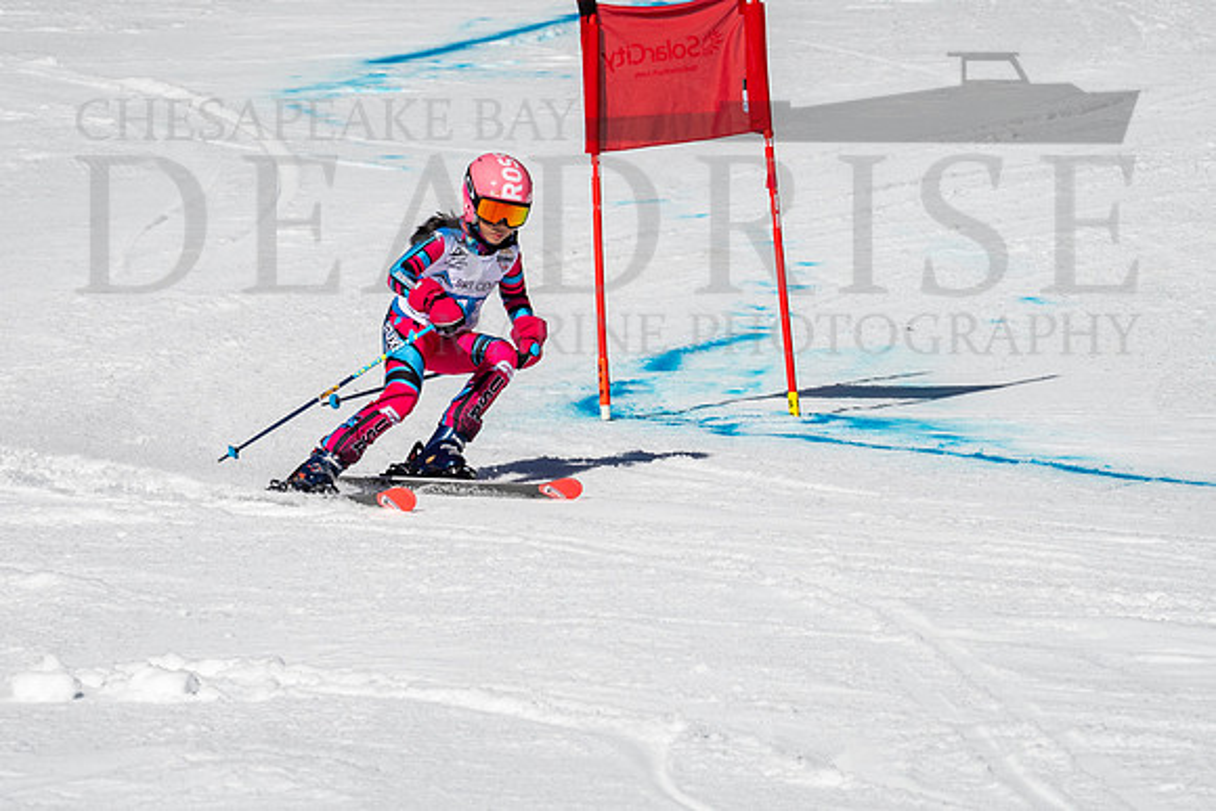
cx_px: 500
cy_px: 433
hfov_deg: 2.3
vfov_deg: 1.6
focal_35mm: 878
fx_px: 29659
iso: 200
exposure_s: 1/2000
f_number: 8
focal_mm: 400
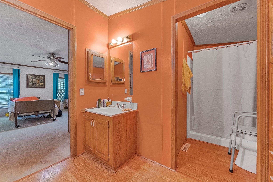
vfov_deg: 81.3
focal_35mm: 14
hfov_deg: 104.2
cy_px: 91
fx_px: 106
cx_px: 136
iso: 6400
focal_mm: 14
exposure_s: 1/25
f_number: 9
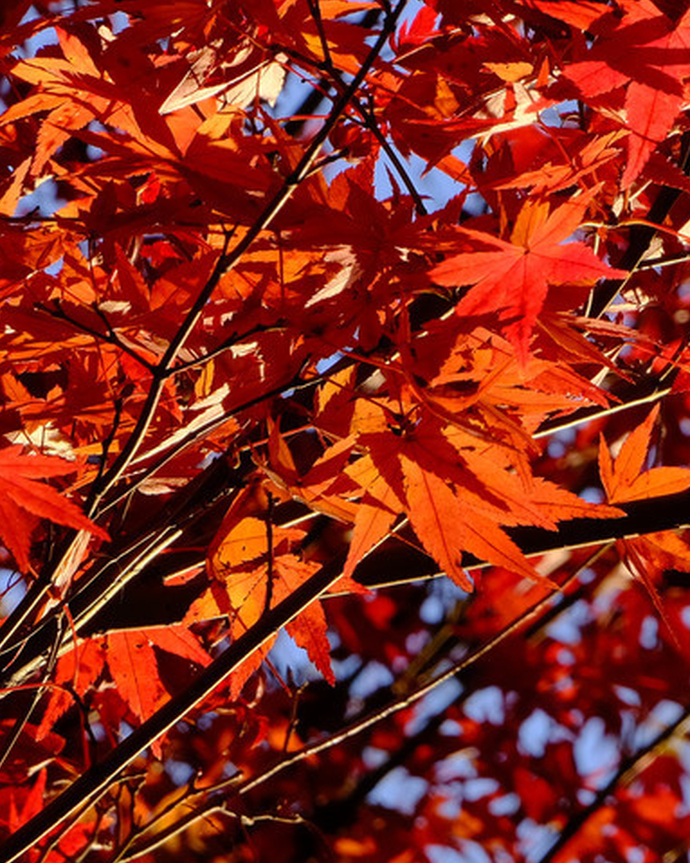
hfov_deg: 3.6
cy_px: 258
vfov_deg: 4.5
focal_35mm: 433
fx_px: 11057
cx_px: 794
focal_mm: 122.6
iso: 640
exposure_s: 1/100
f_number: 16
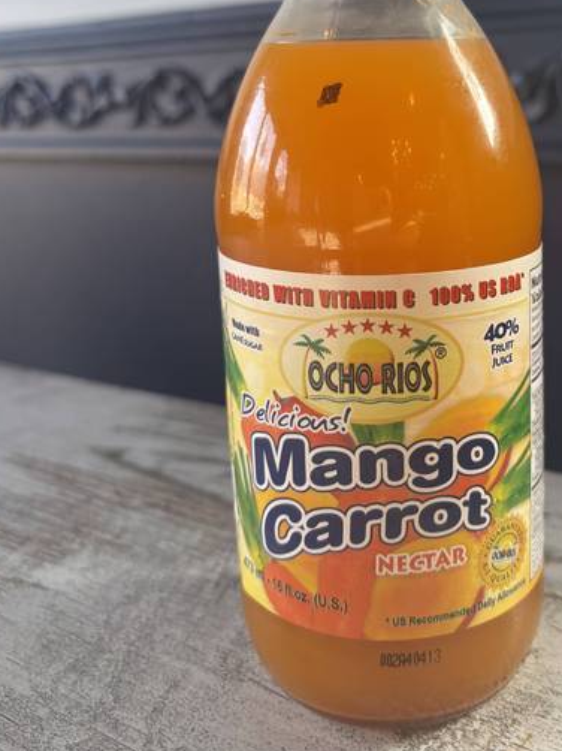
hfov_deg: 37.1
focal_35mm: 38
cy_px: 242
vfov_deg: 48.1
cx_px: 393
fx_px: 823
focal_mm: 5.96
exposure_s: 1/120
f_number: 1.6
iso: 100
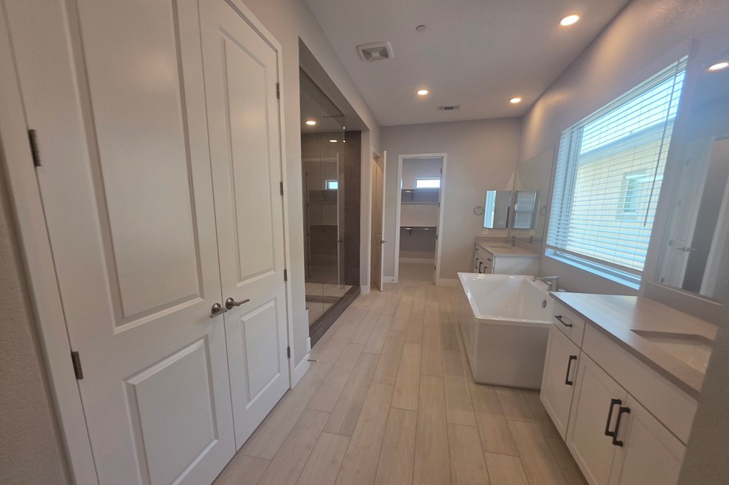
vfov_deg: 80.7
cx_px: 360
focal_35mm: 14
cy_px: 277
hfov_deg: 104.3
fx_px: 283
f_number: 1.9
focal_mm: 2.2
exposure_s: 1/120
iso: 100
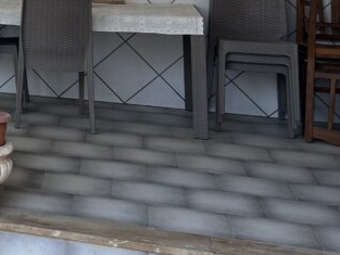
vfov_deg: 16.4
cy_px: -85
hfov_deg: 19.2
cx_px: -212
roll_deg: -0.9
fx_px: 835
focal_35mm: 85
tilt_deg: -1.1
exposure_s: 1/797
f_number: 1.5
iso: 50
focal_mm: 5.7
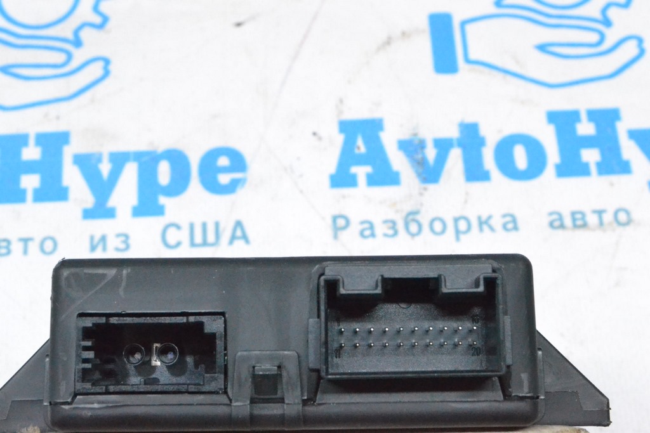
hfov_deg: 31.9
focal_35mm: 63
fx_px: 1138
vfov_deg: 21.6
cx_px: 325
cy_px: 216
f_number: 13
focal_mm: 42
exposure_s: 1/100
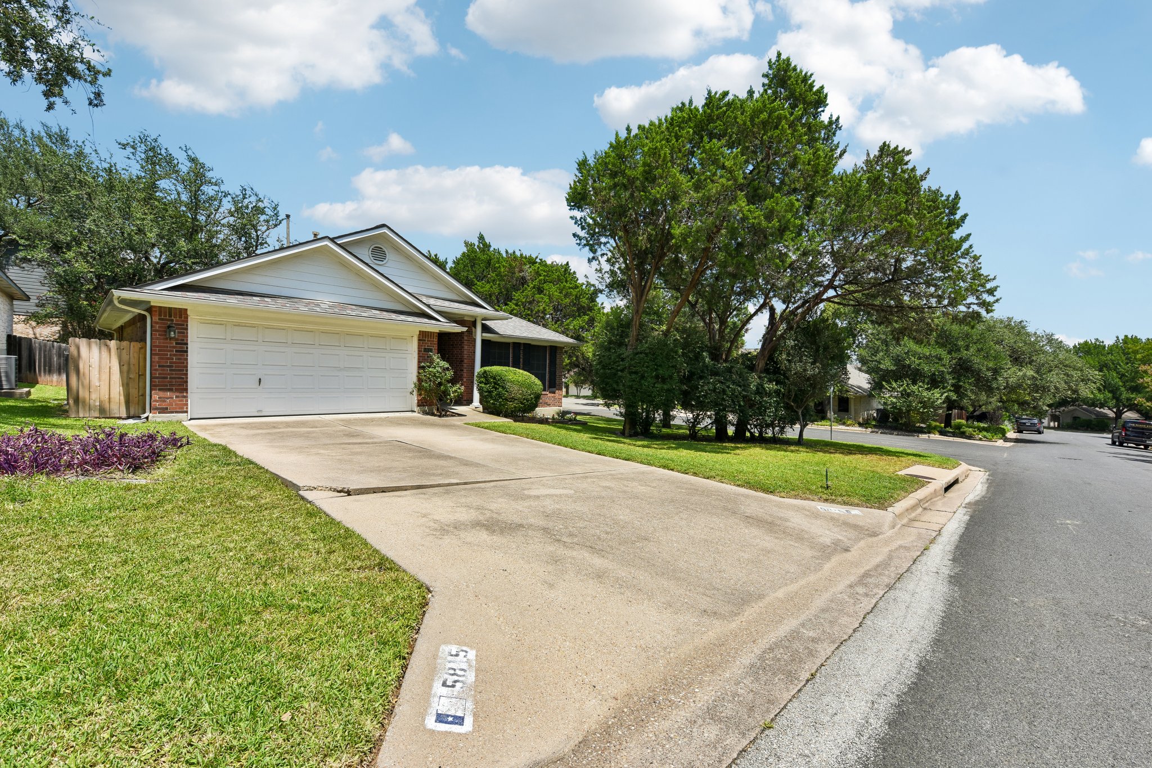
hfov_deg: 100.4
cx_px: 576
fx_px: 480
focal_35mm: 15
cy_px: 384
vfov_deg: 77.3
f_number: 8
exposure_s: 1/500
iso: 100
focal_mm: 15
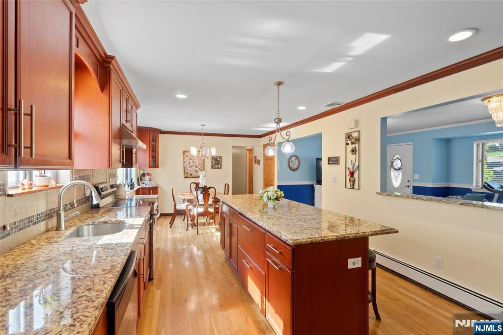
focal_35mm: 16
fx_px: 224
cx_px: 252
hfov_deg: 96.7
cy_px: 168
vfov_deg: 73.8
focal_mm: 16
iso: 160
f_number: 9
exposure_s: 1/1.67
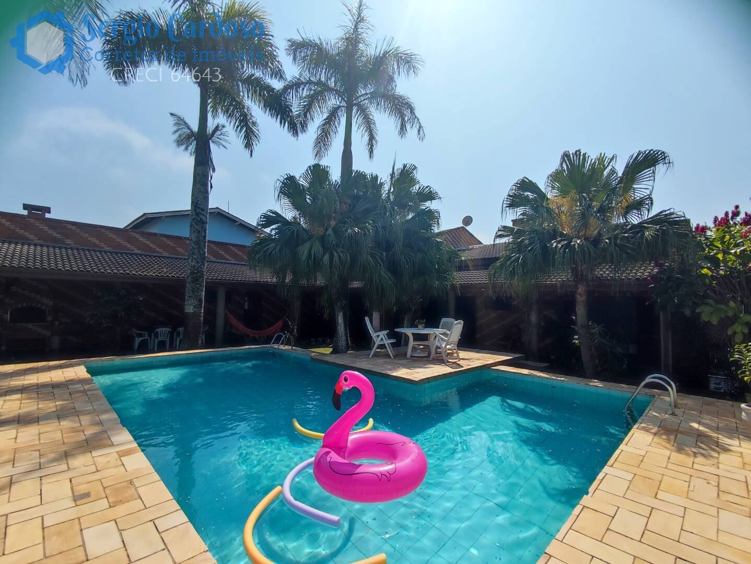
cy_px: 282
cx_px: 376
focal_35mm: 15
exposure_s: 1/1148
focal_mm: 1.65
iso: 50
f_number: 2.2
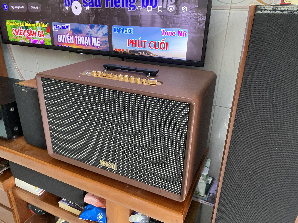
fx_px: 224
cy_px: 112
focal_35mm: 26
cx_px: 149
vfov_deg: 53.1
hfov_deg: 67.3
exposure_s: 1/59
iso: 500
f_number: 1.8
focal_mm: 4.25
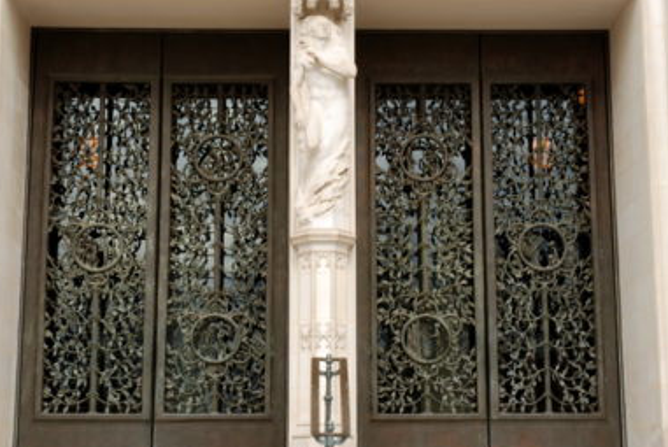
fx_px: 1245
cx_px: 314
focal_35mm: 67
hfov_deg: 30.0
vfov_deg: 20.4
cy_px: 220
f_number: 10
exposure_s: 1/40
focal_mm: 34
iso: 100
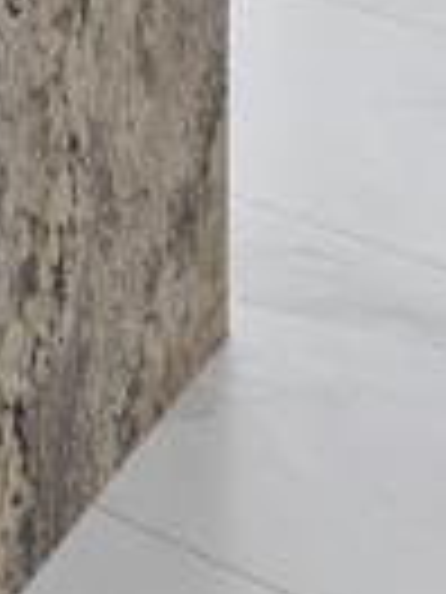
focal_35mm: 112
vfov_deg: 13.4
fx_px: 1924
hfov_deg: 11.2
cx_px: -613
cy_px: -792
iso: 160
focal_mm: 10
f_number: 8
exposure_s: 1/10
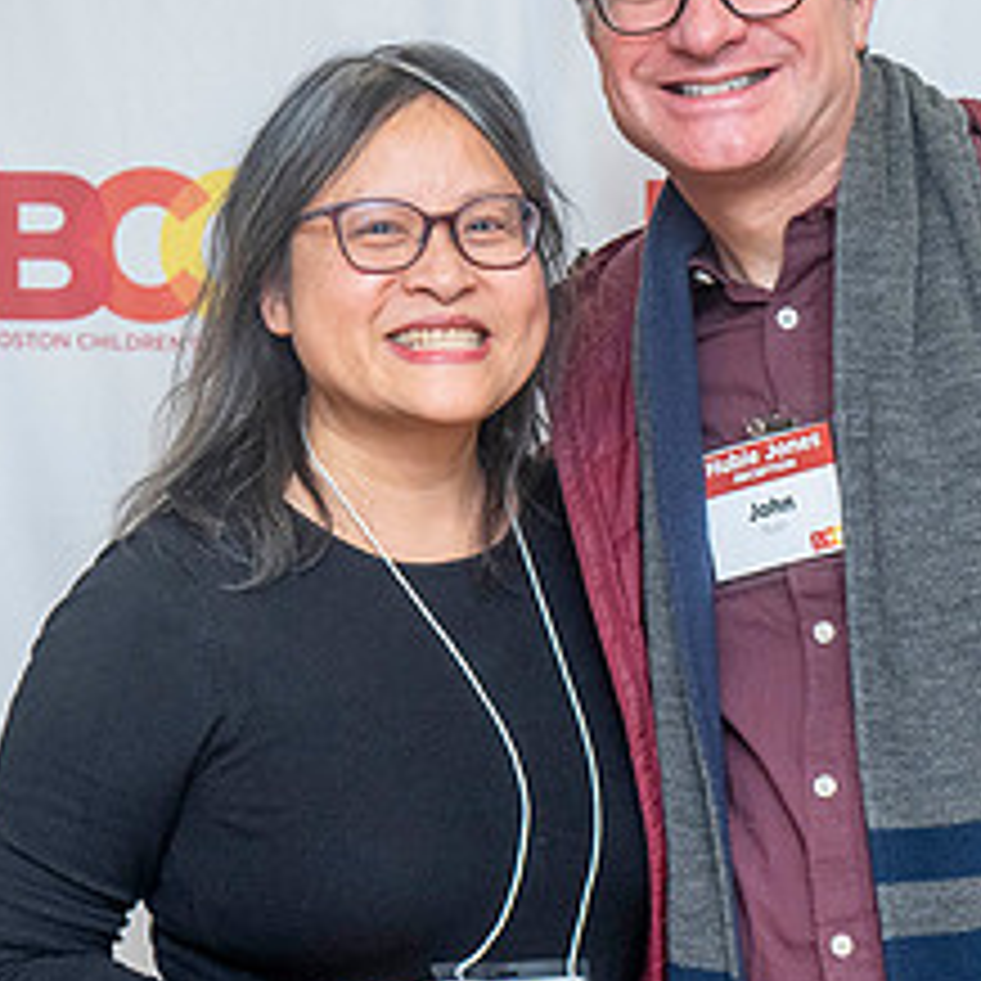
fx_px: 3815
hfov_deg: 14.7
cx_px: 460
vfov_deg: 14.6
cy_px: 240
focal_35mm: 119
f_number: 2.8
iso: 1000
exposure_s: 1/200
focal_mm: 35
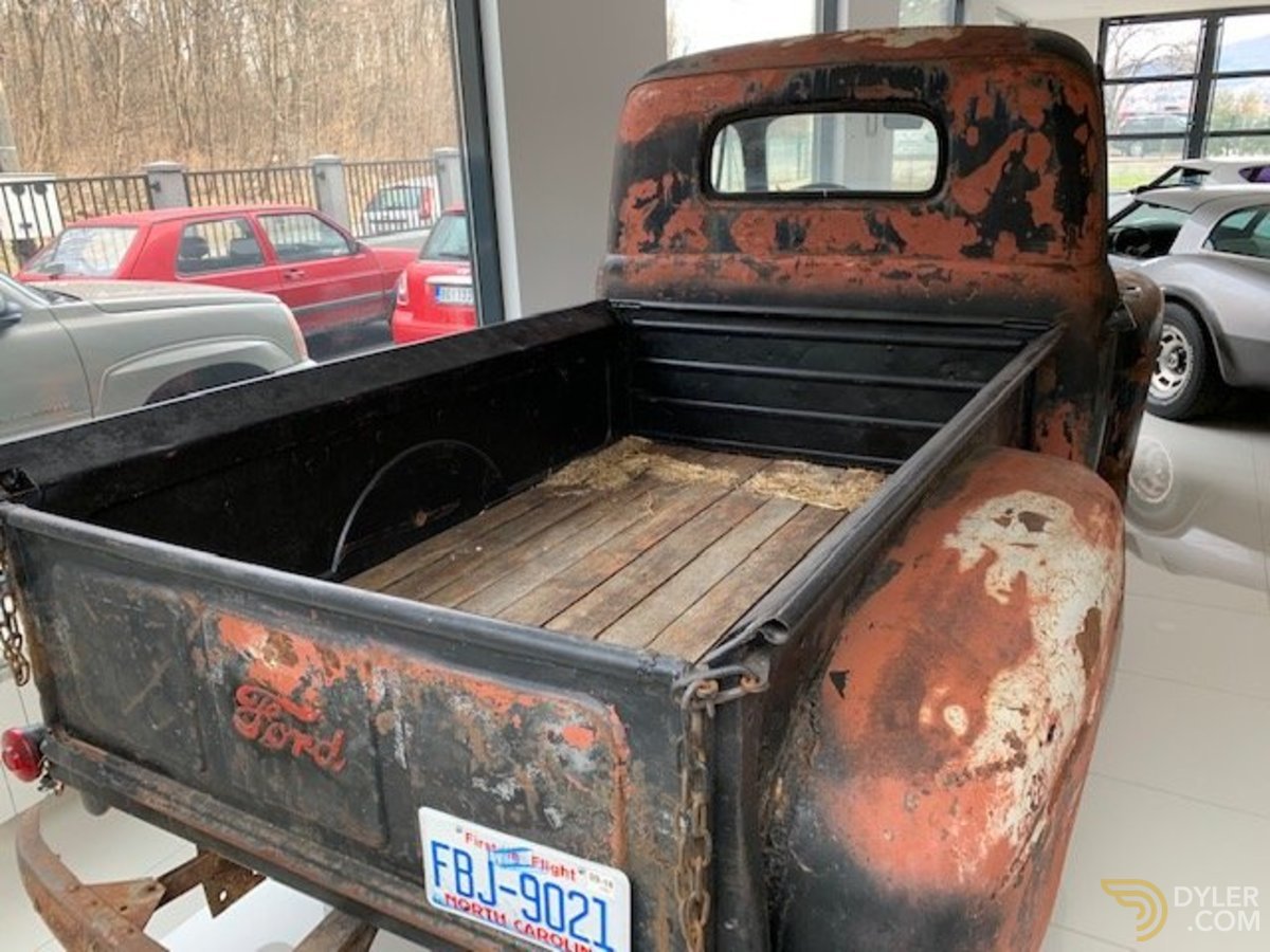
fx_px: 954
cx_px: 635
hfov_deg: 67.3
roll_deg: +1.9
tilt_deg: -19.6
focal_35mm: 26
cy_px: 476
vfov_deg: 53.1
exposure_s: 1/121
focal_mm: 4.25
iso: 64
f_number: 1.8
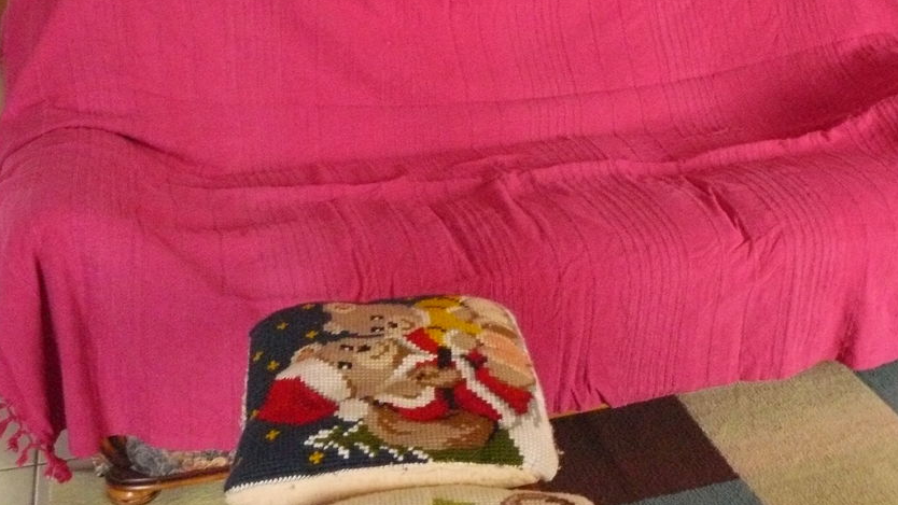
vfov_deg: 25.2
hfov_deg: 43.6
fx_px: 1119
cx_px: 510
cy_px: 148
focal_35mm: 47
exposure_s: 1/15
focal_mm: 6
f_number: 2.8
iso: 800
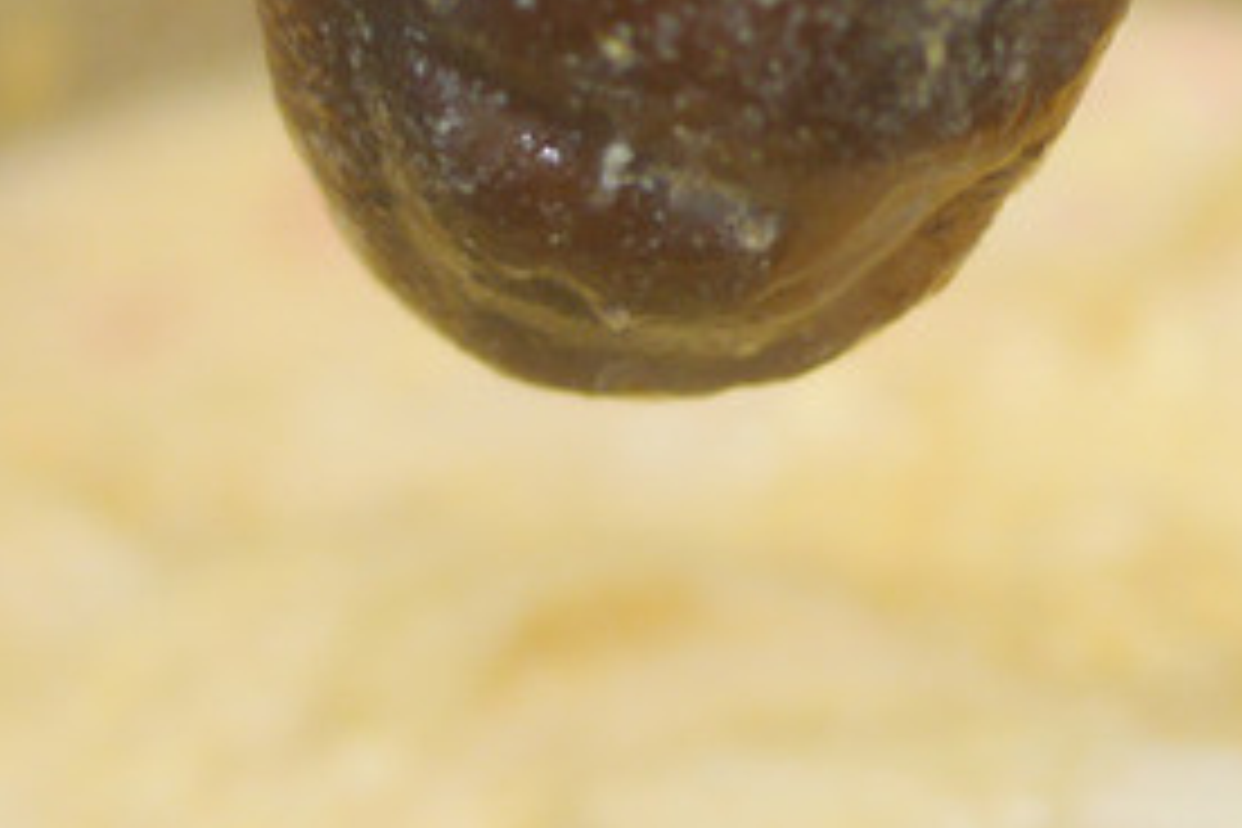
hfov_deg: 18.1
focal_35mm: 113
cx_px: 590
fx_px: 3898
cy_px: 657
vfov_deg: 12.1
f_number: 1.7
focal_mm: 15
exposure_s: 1/60
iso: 500
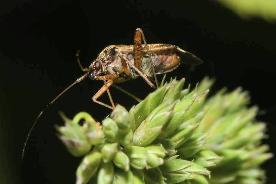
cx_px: 138
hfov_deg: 13.0
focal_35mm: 158
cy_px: 92
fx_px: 1207
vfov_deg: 8.7
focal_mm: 105
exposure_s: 1/60
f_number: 29
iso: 100
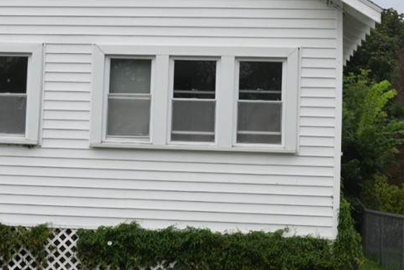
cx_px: 95
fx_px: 977
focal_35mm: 87
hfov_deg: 23.1
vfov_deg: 15.7
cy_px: 98
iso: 200
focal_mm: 26
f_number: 9
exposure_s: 1/320
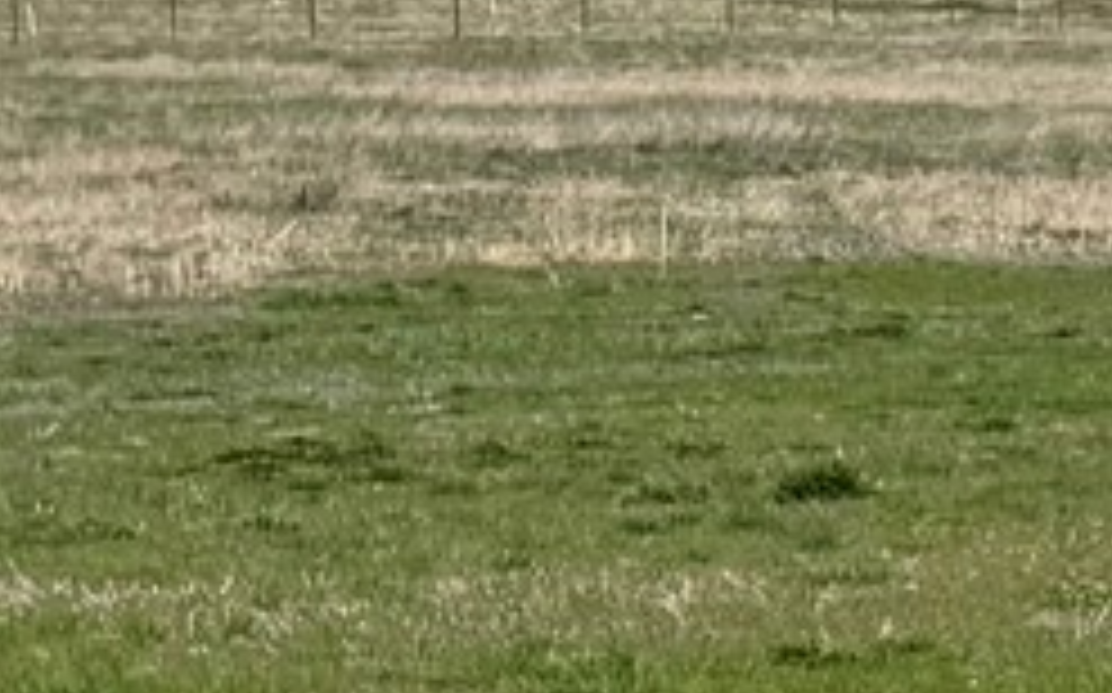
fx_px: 4997
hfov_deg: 10.9
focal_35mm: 165
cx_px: 2629
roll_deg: -3.5
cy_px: 1238
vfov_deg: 7.7
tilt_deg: -11.8
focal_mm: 6.76
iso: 80
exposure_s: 1/5814
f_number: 1.78
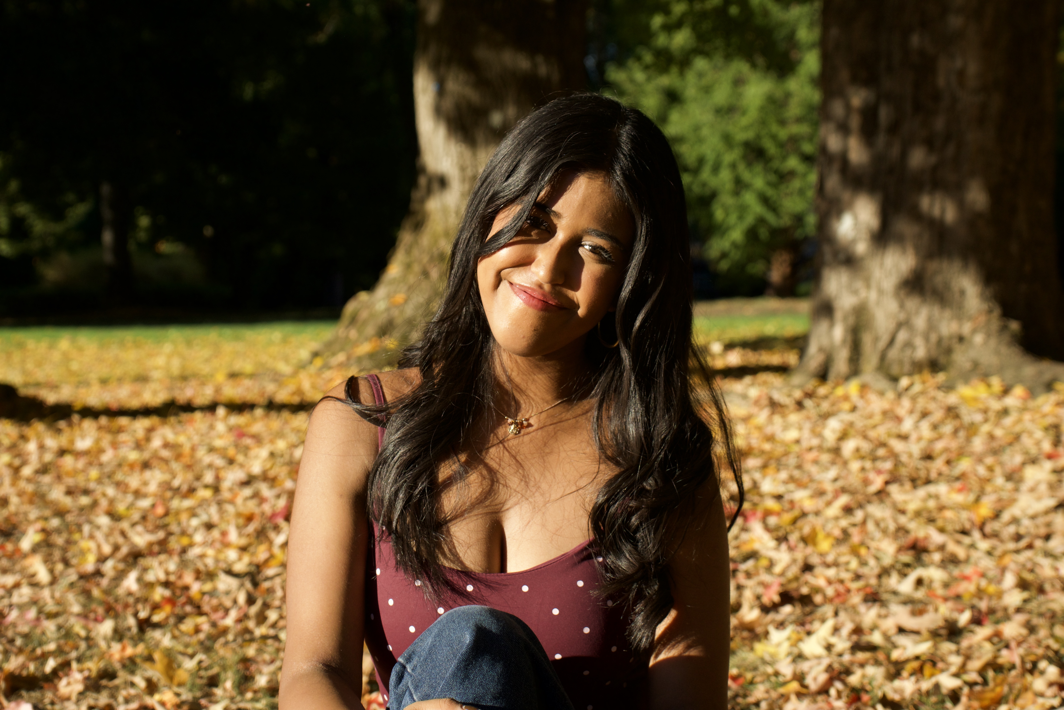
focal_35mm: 78
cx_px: 532
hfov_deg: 26.0
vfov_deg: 17.5
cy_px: 355
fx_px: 2305
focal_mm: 52
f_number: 5.6
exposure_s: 1/1000
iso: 400
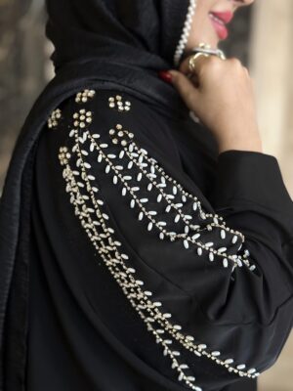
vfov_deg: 39.7
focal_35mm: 48
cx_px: 146
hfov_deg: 30.3
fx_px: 542
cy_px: 196
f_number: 1.78
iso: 400
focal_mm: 6.86
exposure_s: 1/54
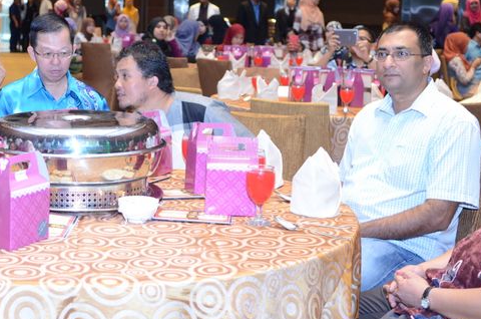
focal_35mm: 65
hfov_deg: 30.7
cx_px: 142
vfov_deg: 20.7
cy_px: 94
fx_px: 867
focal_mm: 26
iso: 1250
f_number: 2.8
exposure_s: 1/60
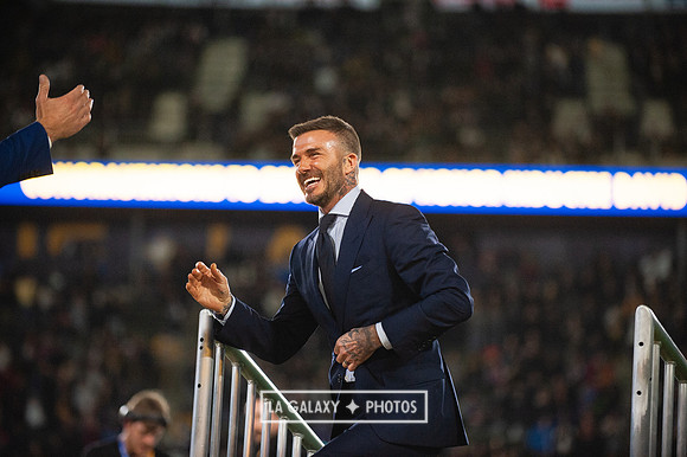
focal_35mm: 160
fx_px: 3051
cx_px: 344
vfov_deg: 8.6
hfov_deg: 12.8
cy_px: 228
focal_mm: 160
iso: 3200
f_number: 2.8
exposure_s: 1/2000
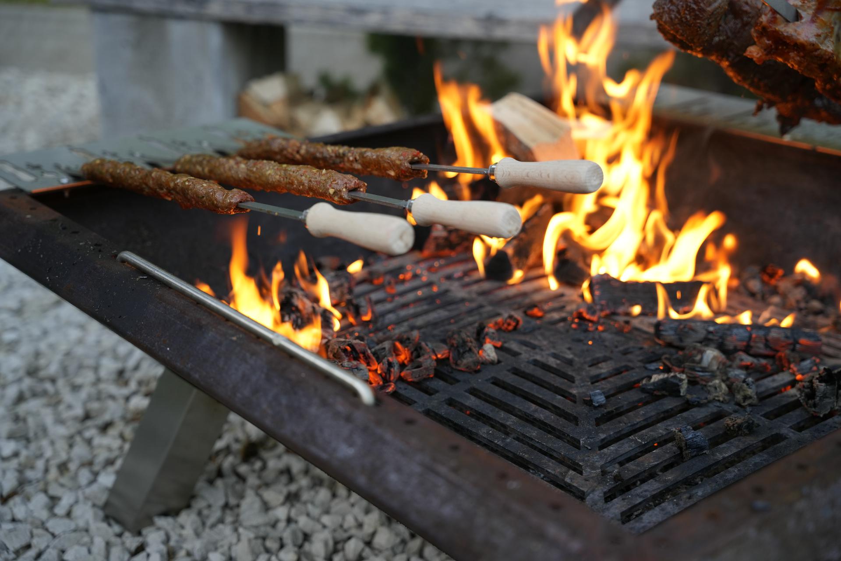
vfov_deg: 26.8
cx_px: 420
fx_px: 1177
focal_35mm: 50
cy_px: 280
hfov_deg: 39.3
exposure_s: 1/125
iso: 320
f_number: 2.8
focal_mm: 50.4
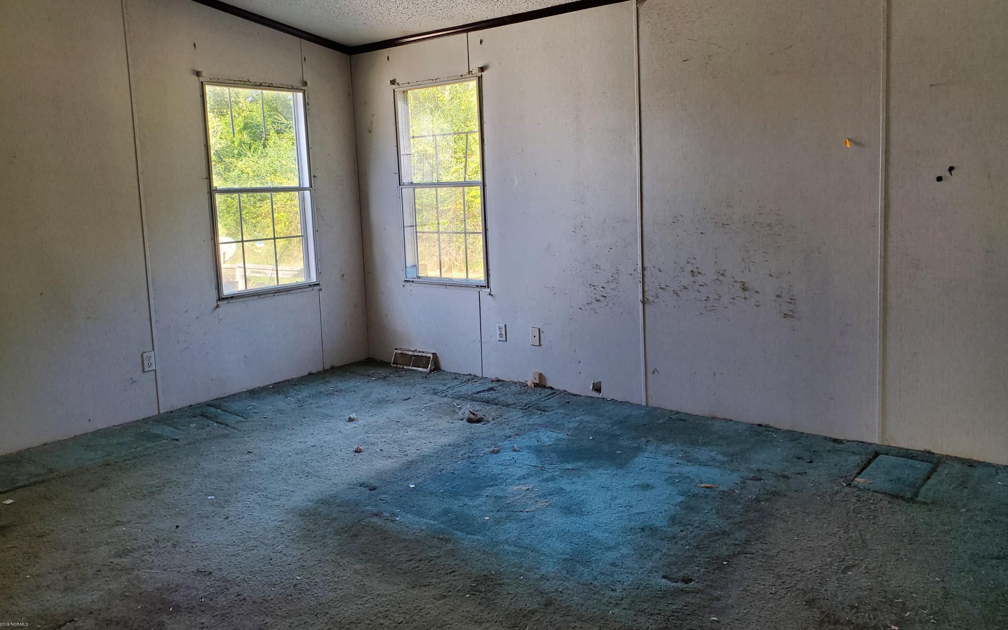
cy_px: 264
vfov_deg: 44.4
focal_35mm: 28
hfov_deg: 66.5
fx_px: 769
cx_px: 507
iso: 160
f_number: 2.4
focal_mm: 4.3
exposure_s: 1/70
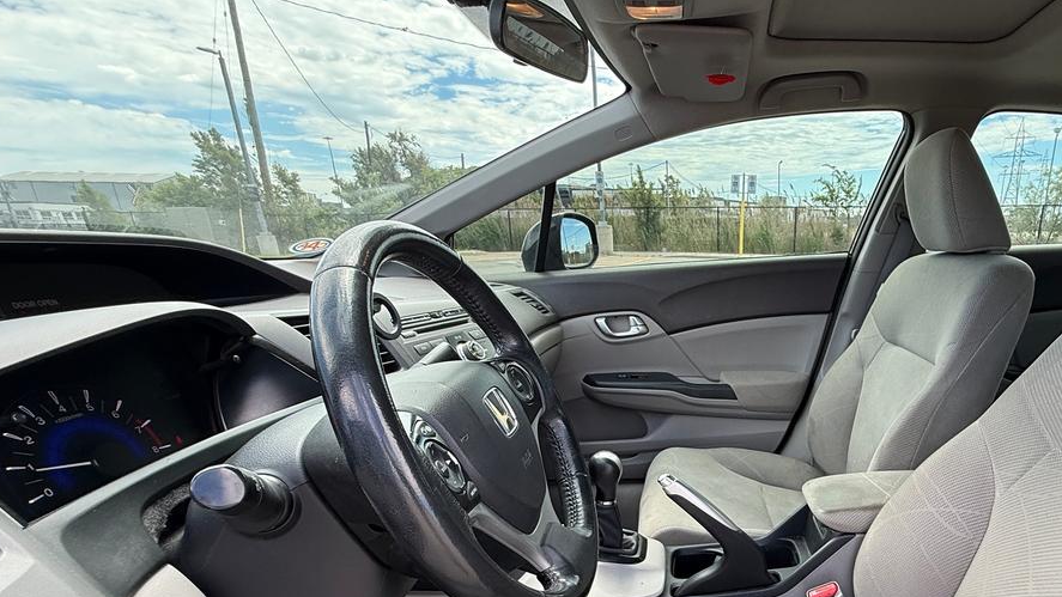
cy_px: 457
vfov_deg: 49.2
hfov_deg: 77.9
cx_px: 728
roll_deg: -0.8
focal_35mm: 22
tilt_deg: -20.4
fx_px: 620
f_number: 2.2
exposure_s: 1/191
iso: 64
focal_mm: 2.22
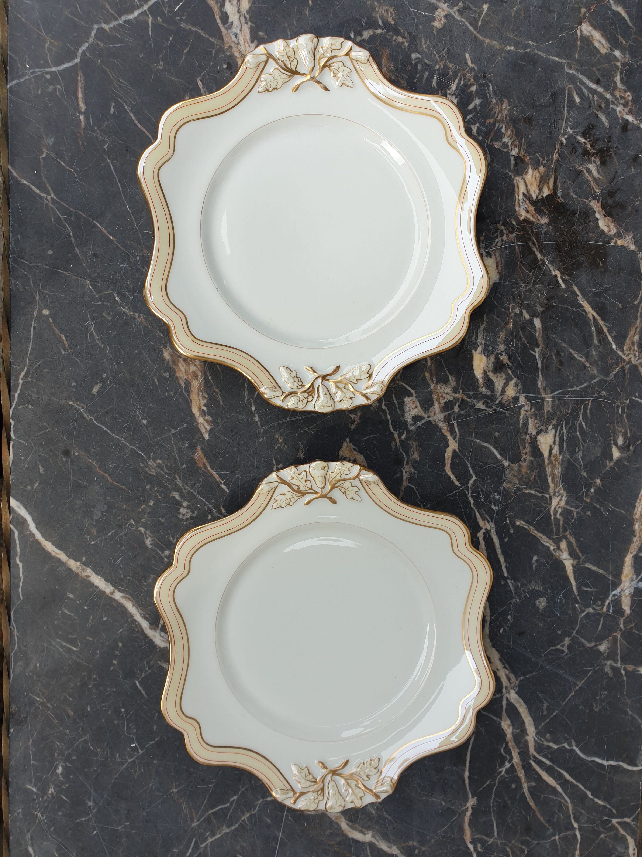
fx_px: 643
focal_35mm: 26
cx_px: 321
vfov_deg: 67.3
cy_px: 428
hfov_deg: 53.1
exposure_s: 1/354
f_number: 2.4
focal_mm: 4.3
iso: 50
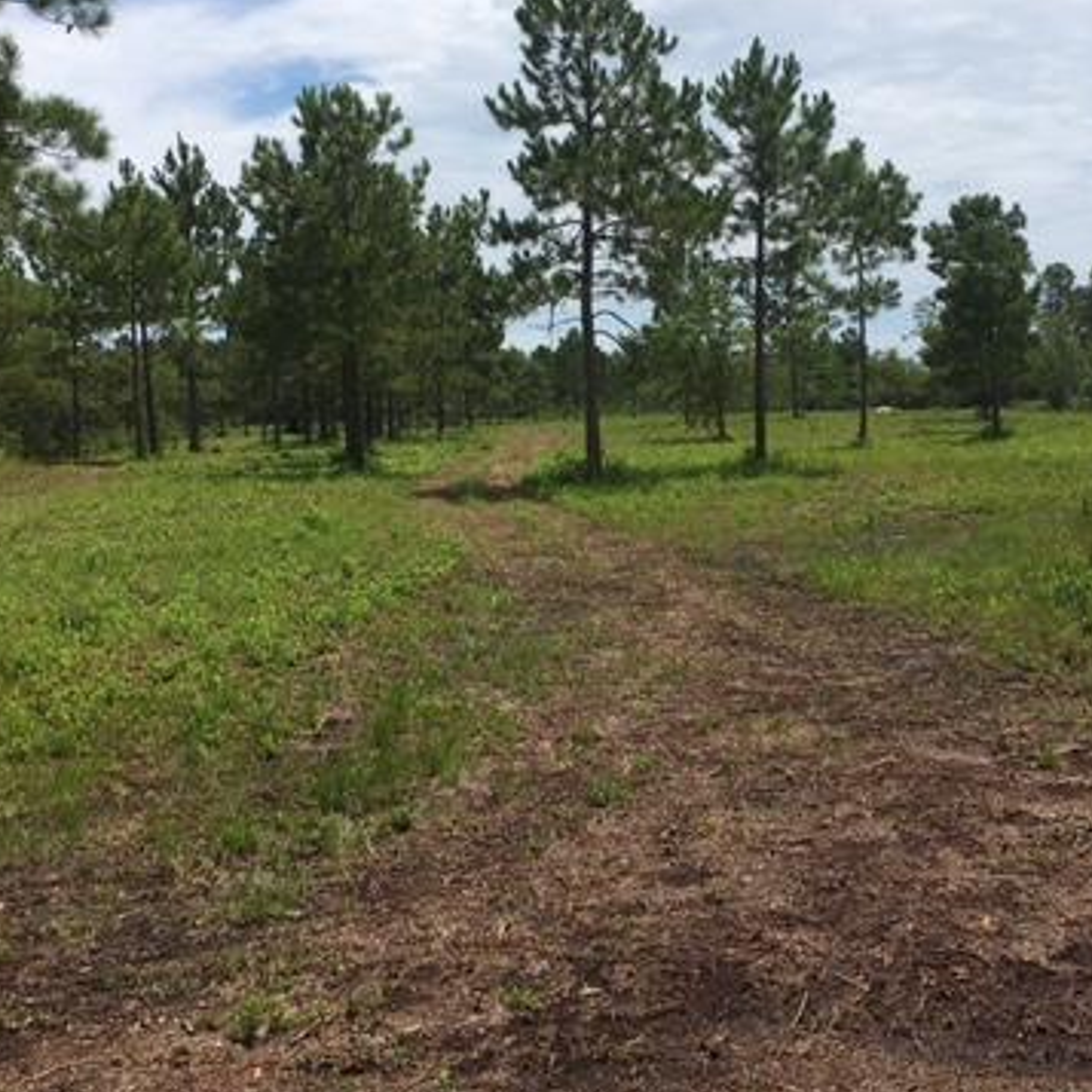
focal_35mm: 46
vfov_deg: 36.7
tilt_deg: +0.5
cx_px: 587
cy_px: 474
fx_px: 1642
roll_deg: +2.9
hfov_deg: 36.8
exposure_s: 1/2959
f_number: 2.2
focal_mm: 4.15
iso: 25
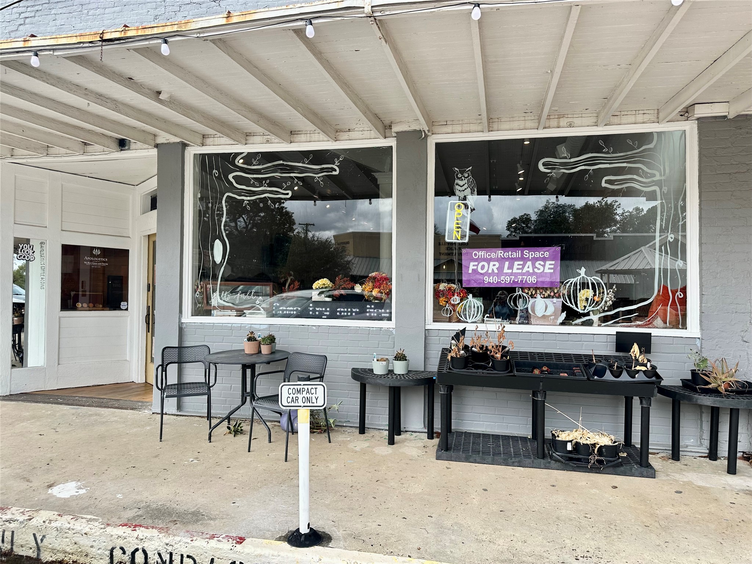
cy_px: 282
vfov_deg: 56.8
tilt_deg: +1.1
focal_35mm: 24
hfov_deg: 71.6
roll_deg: -1.0
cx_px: 376
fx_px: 521
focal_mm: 6.86
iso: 80
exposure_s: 1/1198
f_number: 1.78
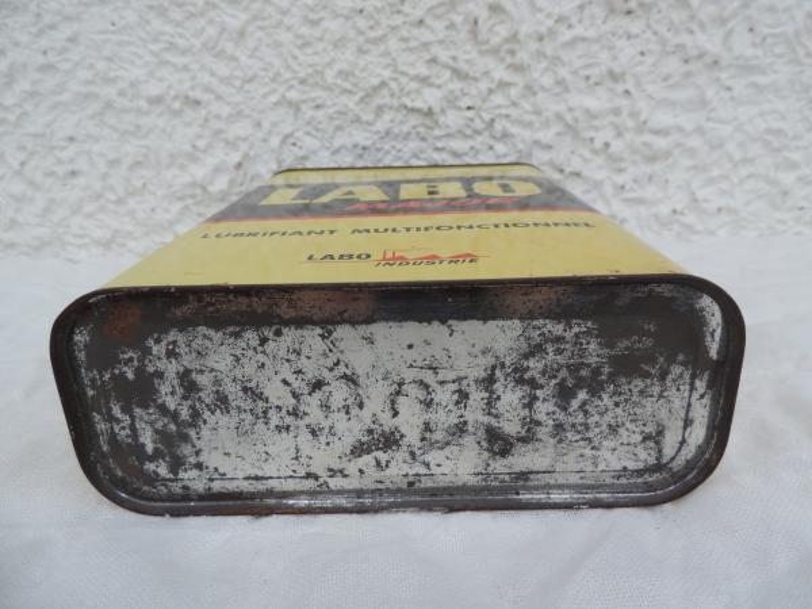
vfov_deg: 56.8
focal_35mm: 24
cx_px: 406
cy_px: 304
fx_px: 563
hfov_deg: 71.6
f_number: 3
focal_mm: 4.3
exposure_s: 1/400
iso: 80
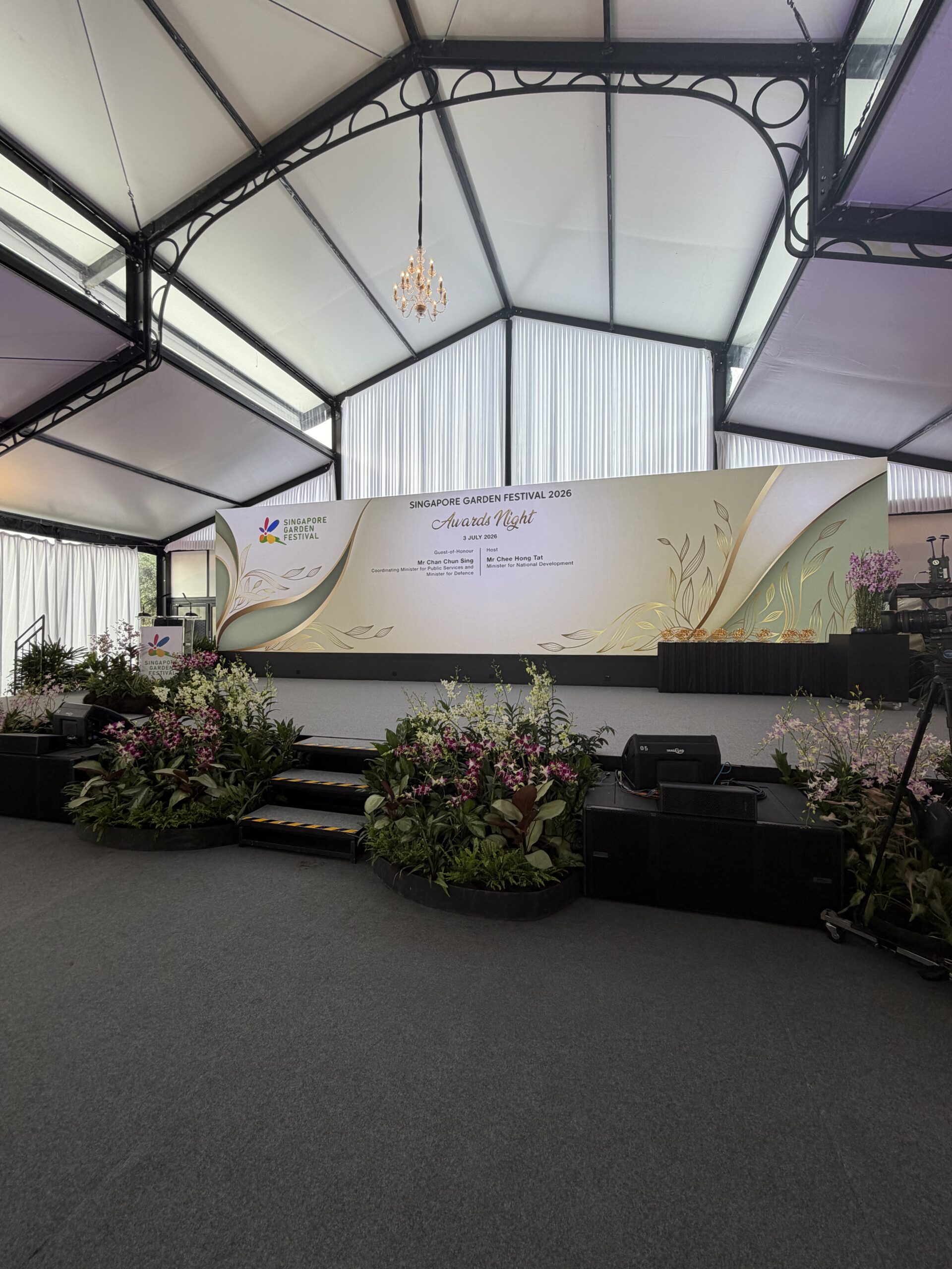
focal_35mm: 14
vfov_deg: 102.1
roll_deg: -0.3
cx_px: 476
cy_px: 634
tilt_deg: -0.8
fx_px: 513
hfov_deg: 85.7
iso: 50
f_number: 2.2
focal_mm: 2.22
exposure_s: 1/100
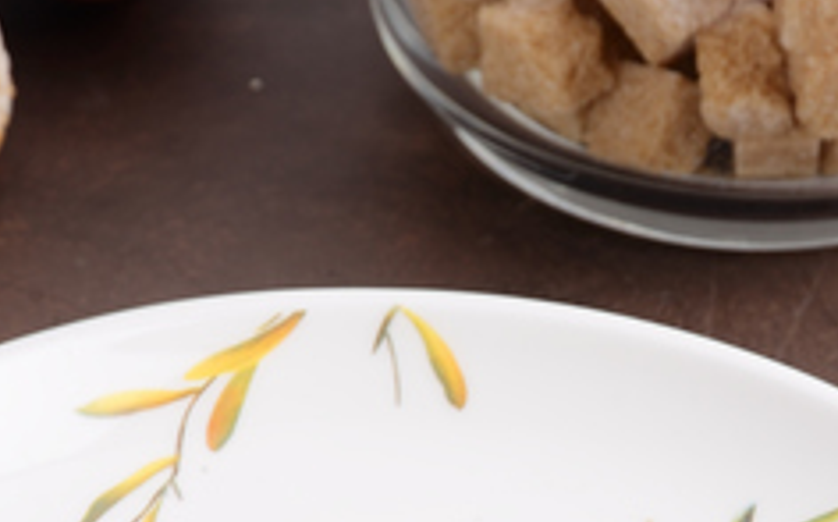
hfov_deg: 6.8
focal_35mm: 311
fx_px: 7096
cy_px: 710
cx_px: 483
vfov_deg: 4.2
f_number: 11
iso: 100
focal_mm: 120
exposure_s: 1/160
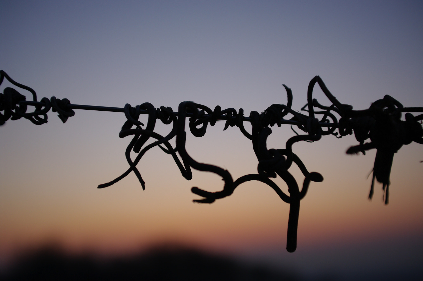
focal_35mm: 46
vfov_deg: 28.9
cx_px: 212
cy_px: 140
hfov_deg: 42.4
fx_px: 546
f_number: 4
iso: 100
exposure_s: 1/90
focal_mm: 31
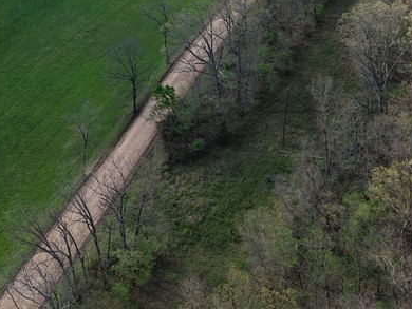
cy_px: -62
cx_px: 72
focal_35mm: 63
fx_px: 750
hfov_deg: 29.9
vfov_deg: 21.6
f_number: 1.8
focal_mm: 8.67
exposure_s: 1/3000
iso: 400
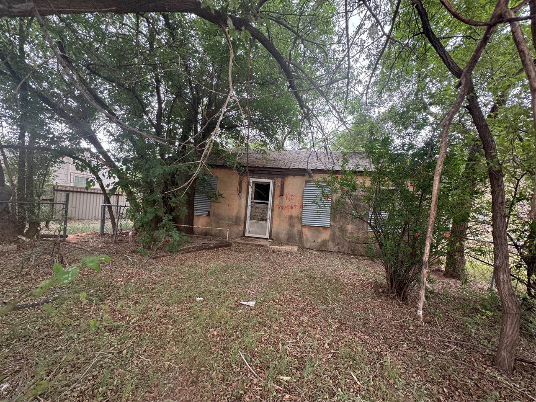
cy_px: 201
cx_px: 268
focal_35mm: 14
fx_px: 217
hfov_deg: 102.1
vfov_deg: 85.7
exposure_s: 1/99
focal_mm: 2.22
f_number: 2.2
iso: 160
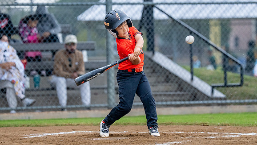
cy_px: 36
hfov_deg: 7.6
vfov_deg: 4.3
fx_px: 1942
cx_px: 119
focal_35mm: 285
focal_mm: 171
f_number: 2.8
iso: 1600
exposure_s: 1/1000
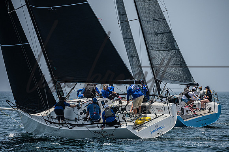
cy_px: 76
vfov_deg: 3.9
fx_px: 2223
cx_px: 123
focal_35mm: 349
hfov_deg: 5.9
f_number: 6.3
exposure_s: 1/5000
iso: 400
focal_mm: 320
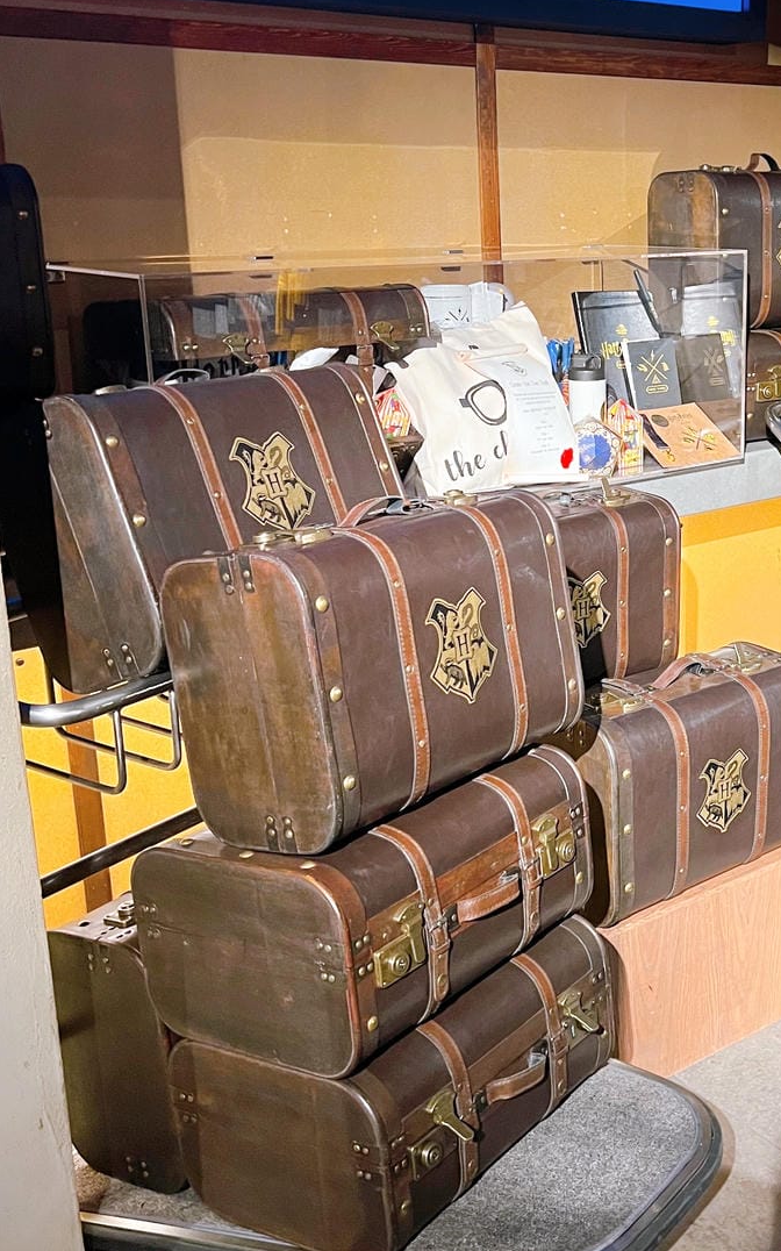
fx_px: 1397
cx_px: 639
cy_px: 555
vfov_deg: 48.1
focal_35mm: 41
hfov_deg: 30.4
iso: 400
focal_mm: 5.7
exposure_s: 1/60
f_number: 1.5
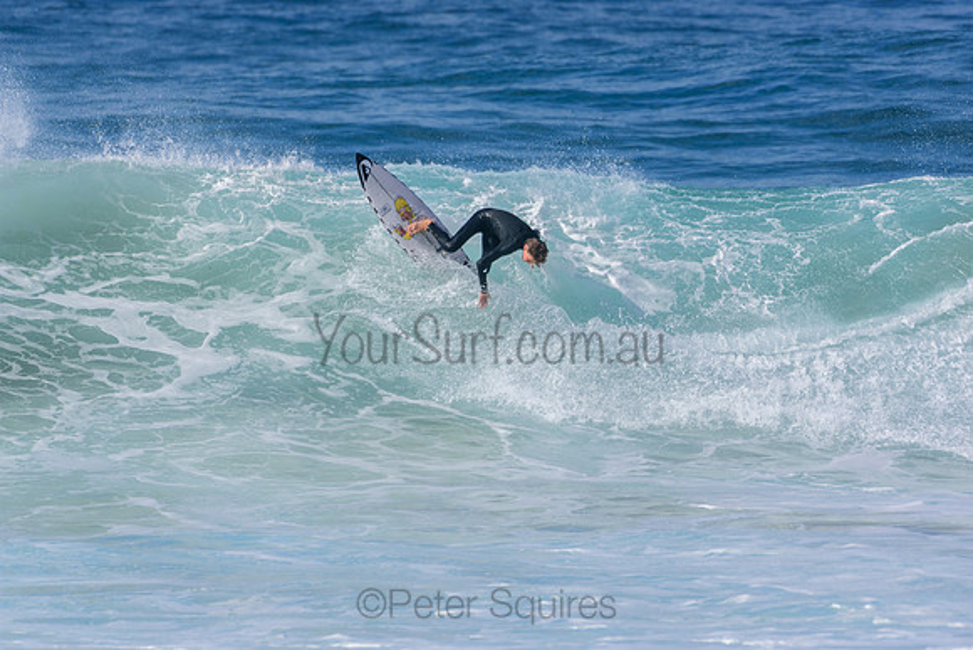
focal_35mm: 750
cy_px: 325
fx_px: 20275
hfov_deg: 2.7
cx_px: 486
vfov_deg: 1.8
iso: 220
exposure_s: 1/2000
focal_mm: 500
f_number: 5.6
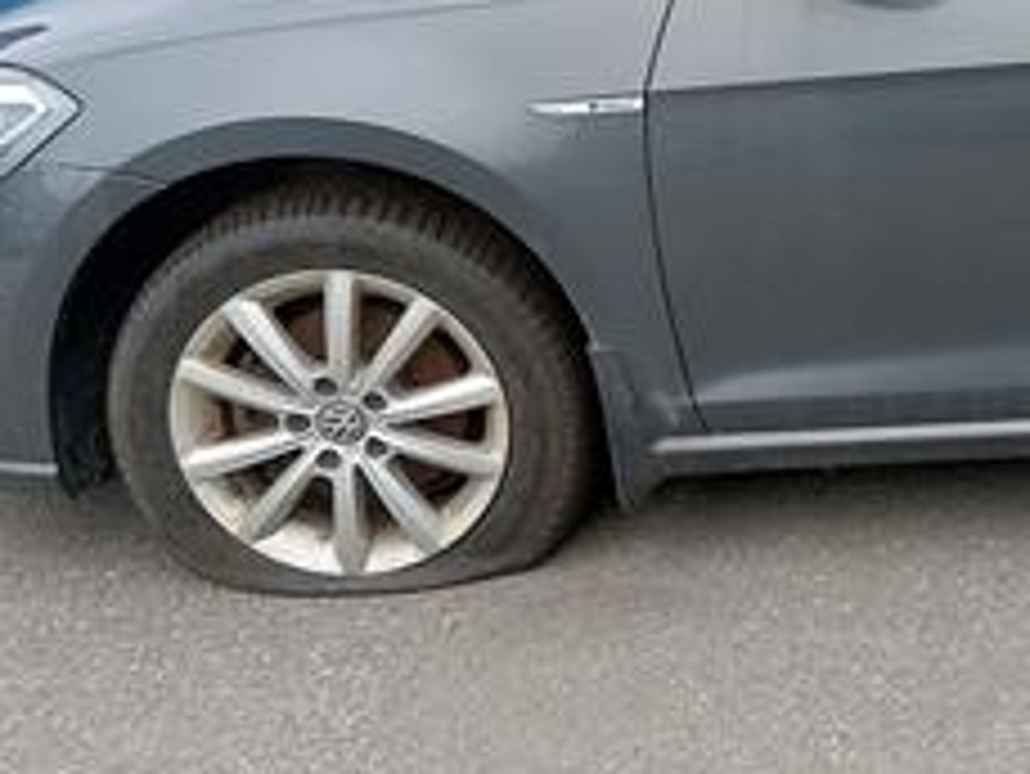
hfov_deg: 25.5
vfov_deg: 21.3
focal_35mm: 67
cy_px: 32
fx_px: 1995
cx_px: 1282
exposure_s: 1/213
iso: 25
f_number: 1.8
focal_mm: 5.23
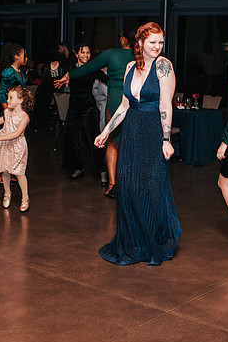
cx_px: 148
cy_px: 126
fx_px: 655
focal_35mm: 69
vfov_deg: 29.1
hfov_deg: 19.7
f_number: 2.8
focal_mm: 35
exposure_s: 1/200
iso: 1000
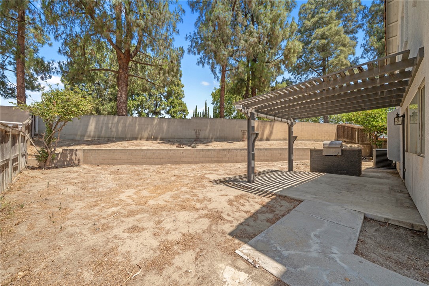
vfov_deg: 90.0
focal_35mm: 12
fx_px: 143
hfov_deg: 112.6
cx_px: 214
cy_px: 143
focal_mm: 12
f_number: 8
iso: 200
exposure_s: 1/320
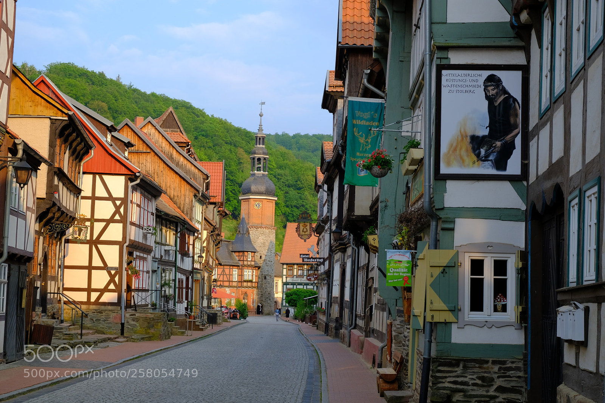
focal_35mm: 56
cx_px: 302
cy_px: 202
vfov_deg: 24.2
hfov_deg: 35.6
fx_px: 941
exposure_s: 1/110
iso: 200
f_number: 8
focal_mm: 37.4
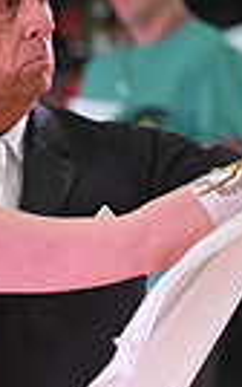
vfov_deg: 2.6
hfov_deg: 1.7
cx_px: -226
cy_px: 555
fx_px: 8382
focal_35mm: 796
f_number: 4.5
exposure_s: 1/400
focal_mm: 180
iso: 2500
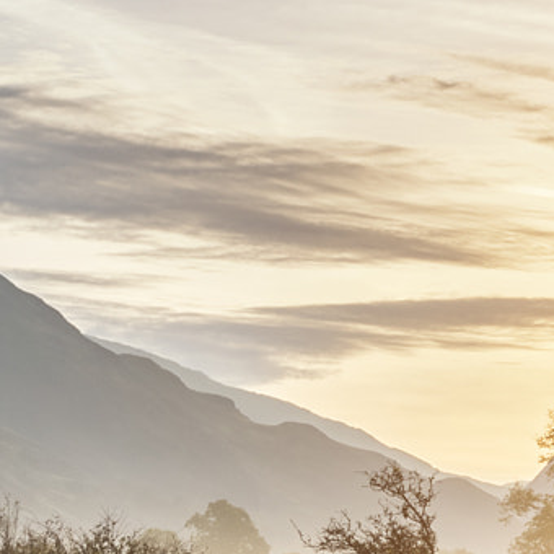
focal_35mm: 179
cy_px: 315
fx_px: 3241
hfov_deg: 9.3
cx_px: 991
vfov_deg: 9.8
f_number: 16
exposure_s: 1/320
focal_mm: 35
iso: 100
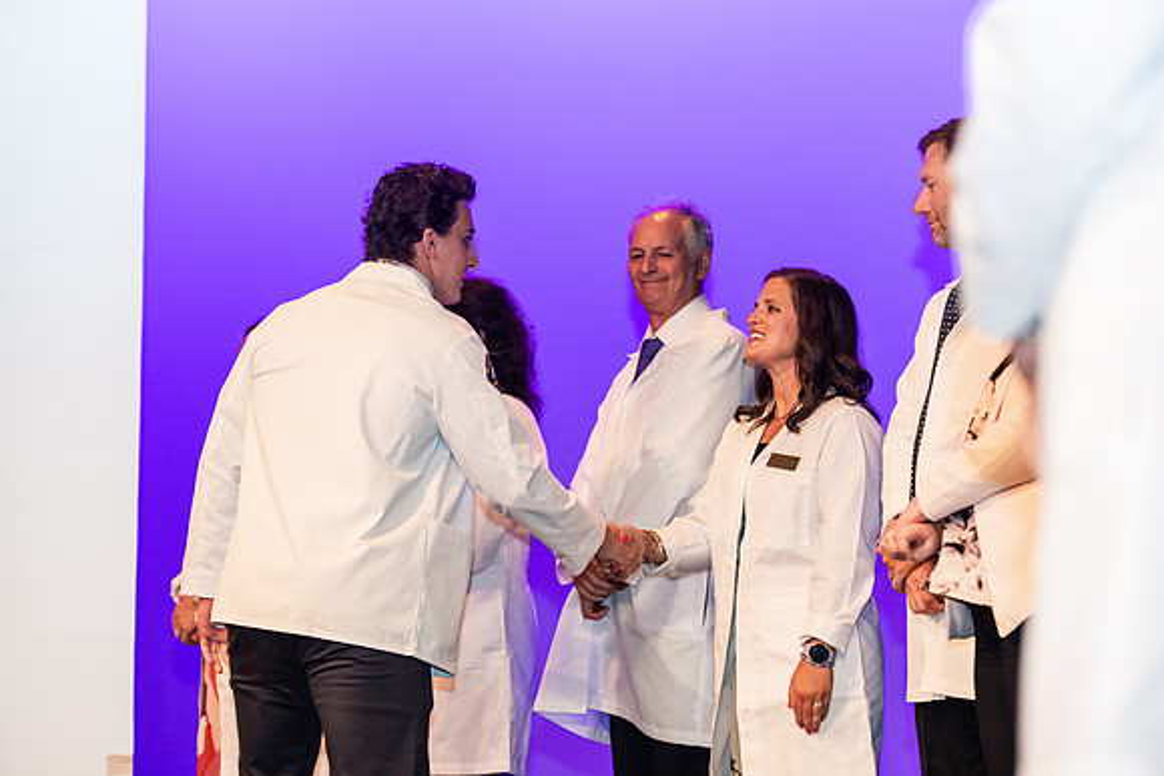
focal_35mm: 95
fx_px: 3072
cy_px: 388
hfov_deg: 21.5
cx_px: 582
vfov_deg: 14.4
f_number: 3.5
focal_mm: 95
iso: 2500
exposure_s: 1/200
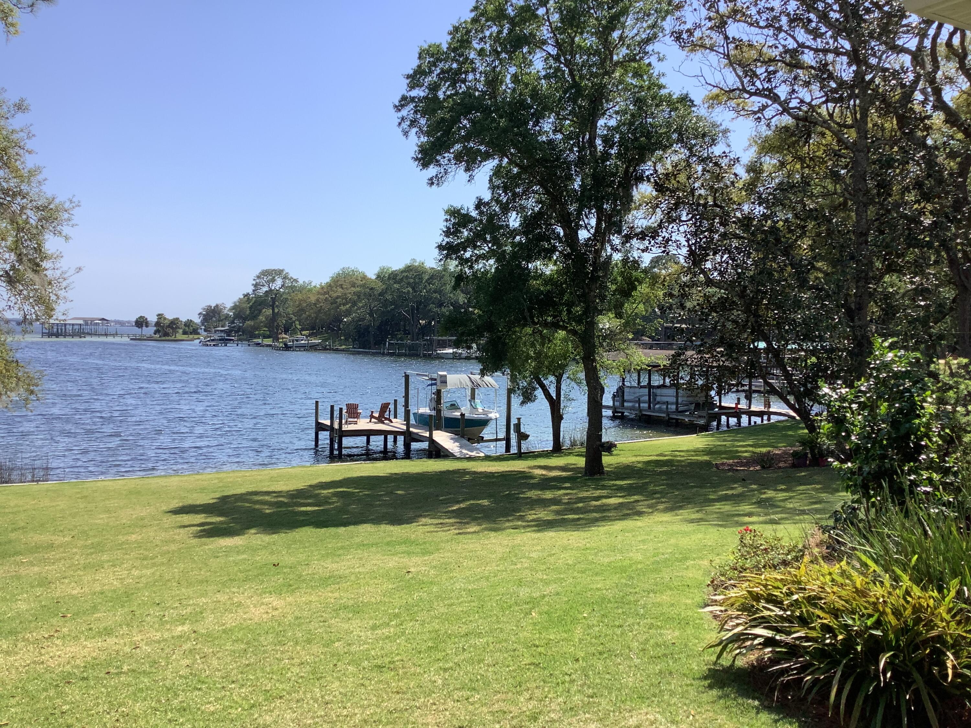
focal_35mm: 31
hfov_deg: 58.4
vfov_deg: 45.4
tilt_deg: -1.0
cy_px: 364
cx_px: 486
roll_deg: -1.2
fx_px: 870
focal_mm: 3.3
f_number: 2.4
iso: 25
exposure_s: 1/1274
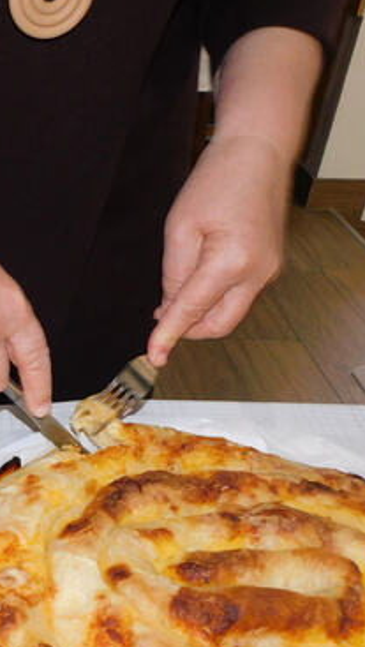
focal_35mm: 51
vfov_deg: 39.9
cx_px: -115
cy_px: 450
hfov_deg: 21.3
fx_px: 876
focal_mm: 4.5
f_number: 3.1
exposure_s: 1/30
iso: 200
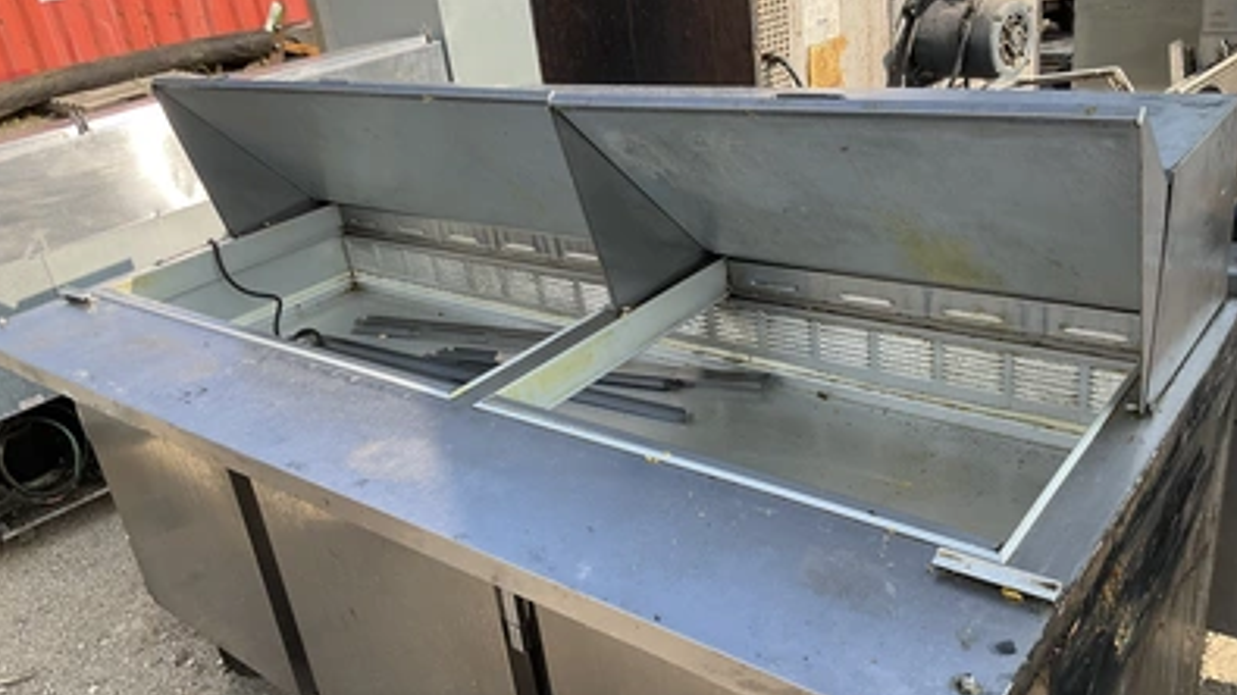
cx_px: 620
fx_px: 1049
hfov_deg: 61.0
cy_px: 363
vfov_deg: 36.6
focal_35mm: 32
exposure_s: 1/580
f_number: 1.8
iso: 25
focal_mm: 3
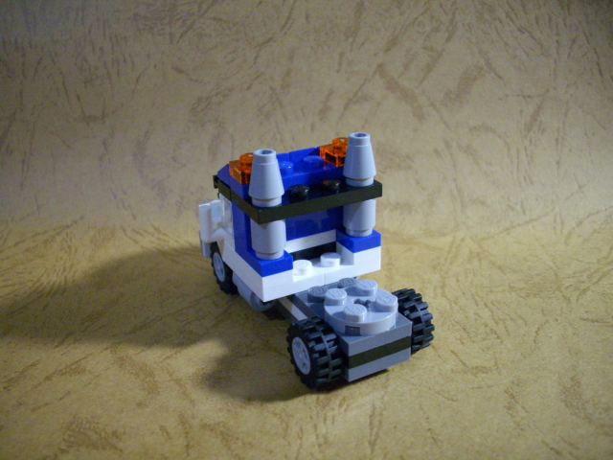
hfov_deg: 50.1
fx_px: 655
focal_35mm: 37
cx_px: 306
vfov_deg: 38.7
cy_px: 230
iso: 400
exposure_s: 1/25
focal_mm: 6.2
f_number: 2.8
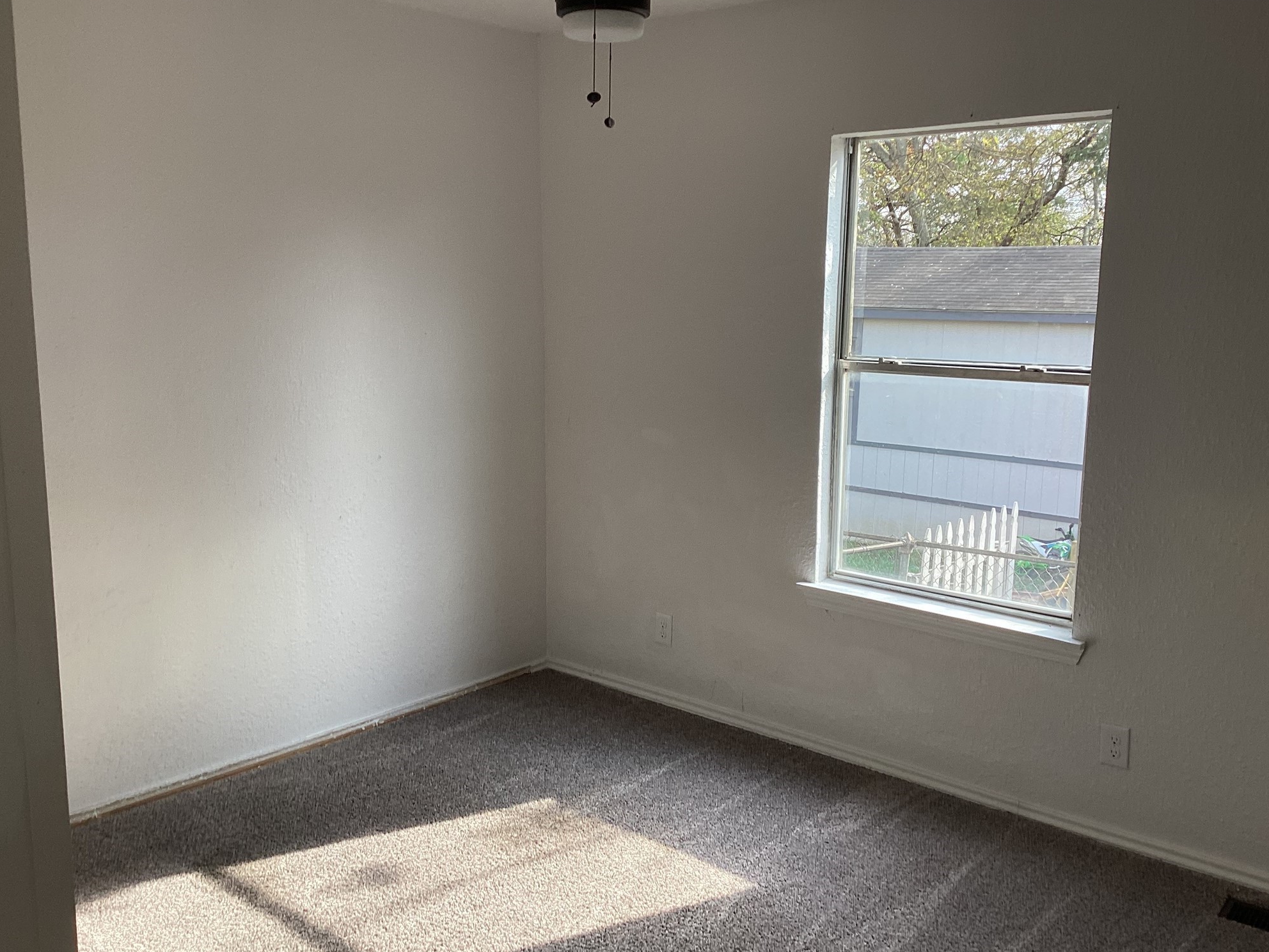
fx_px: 1173
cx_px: 643
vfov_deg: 44.2
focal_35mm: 32
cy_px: 482
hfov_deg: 56.8
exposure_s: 1/120
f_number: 2.4
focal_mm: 3.3
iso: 40
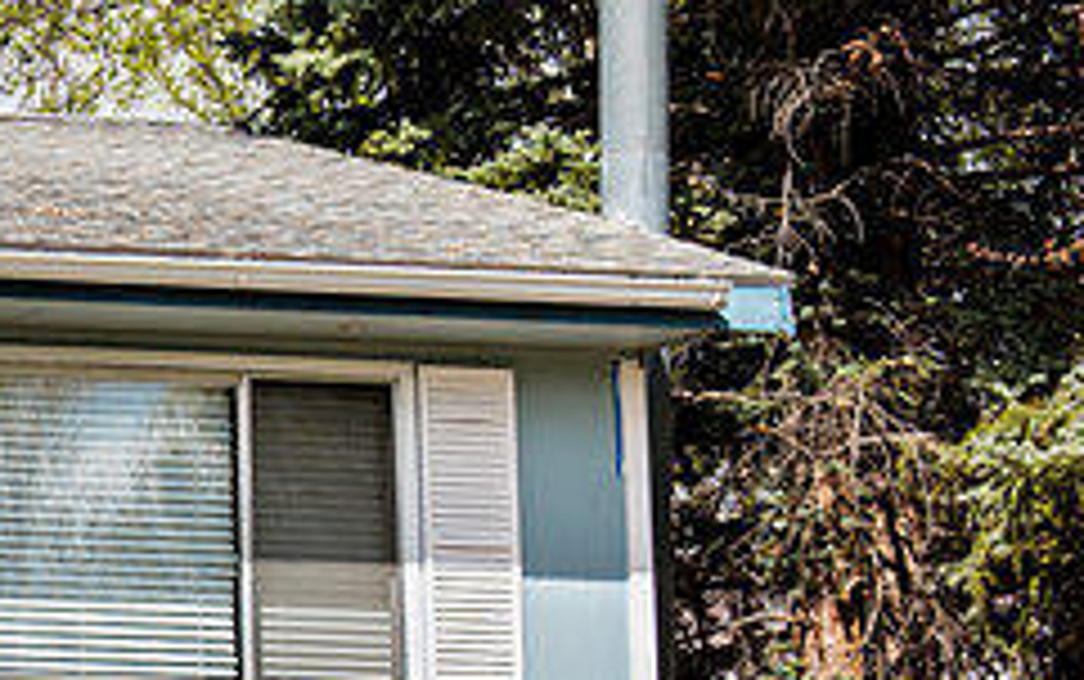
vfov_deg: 6.7
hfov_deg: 10.0
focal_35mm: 195
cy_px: 696
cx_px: -1030
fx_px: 5765
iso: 200
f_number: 6.3
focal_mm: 45
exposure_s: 1/800
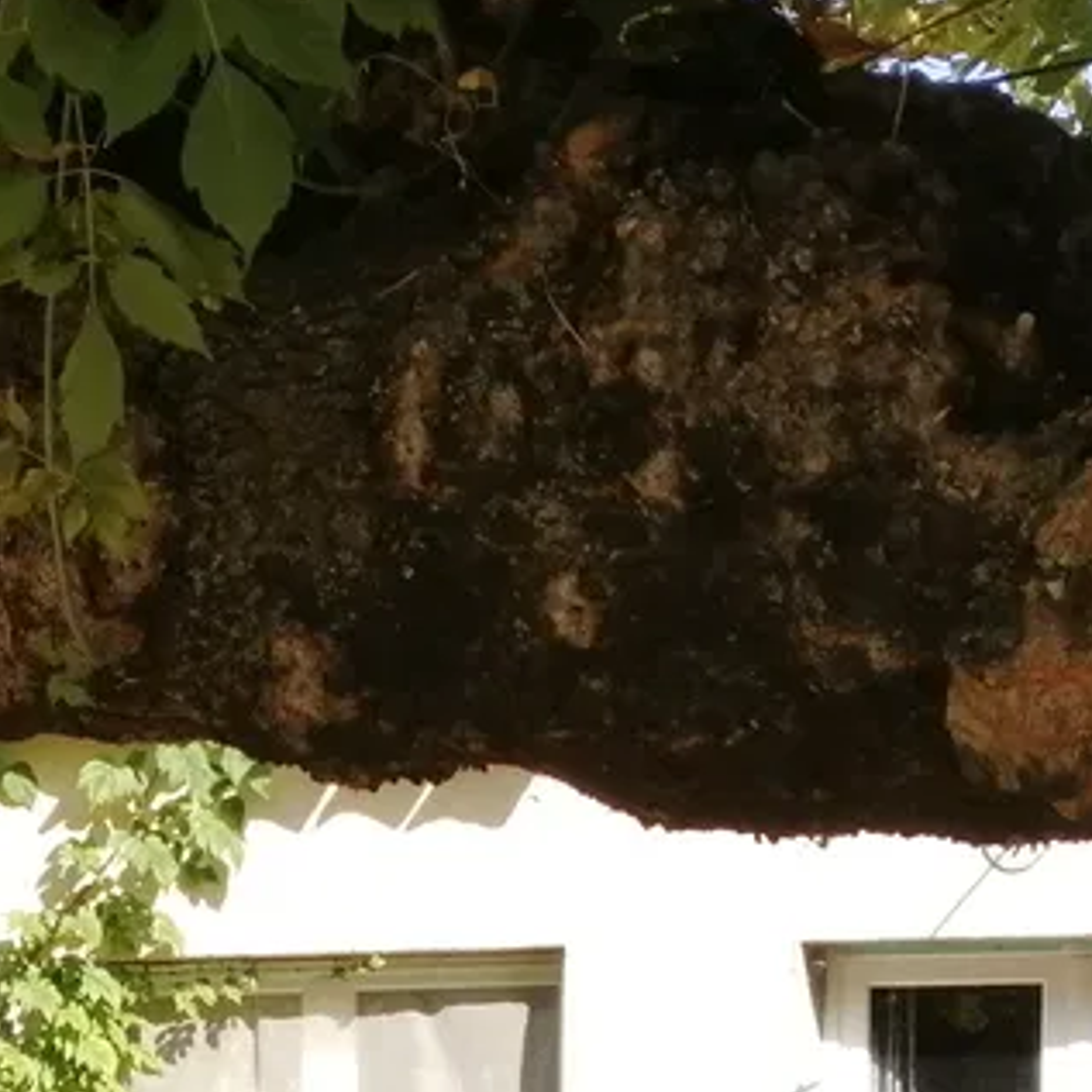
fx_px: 4140
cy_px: 1616
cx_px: -45
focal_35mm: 116
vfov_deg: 14.1
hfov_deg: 14.7
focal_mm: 3.62
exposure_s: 1/509
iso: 50
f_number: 1.8
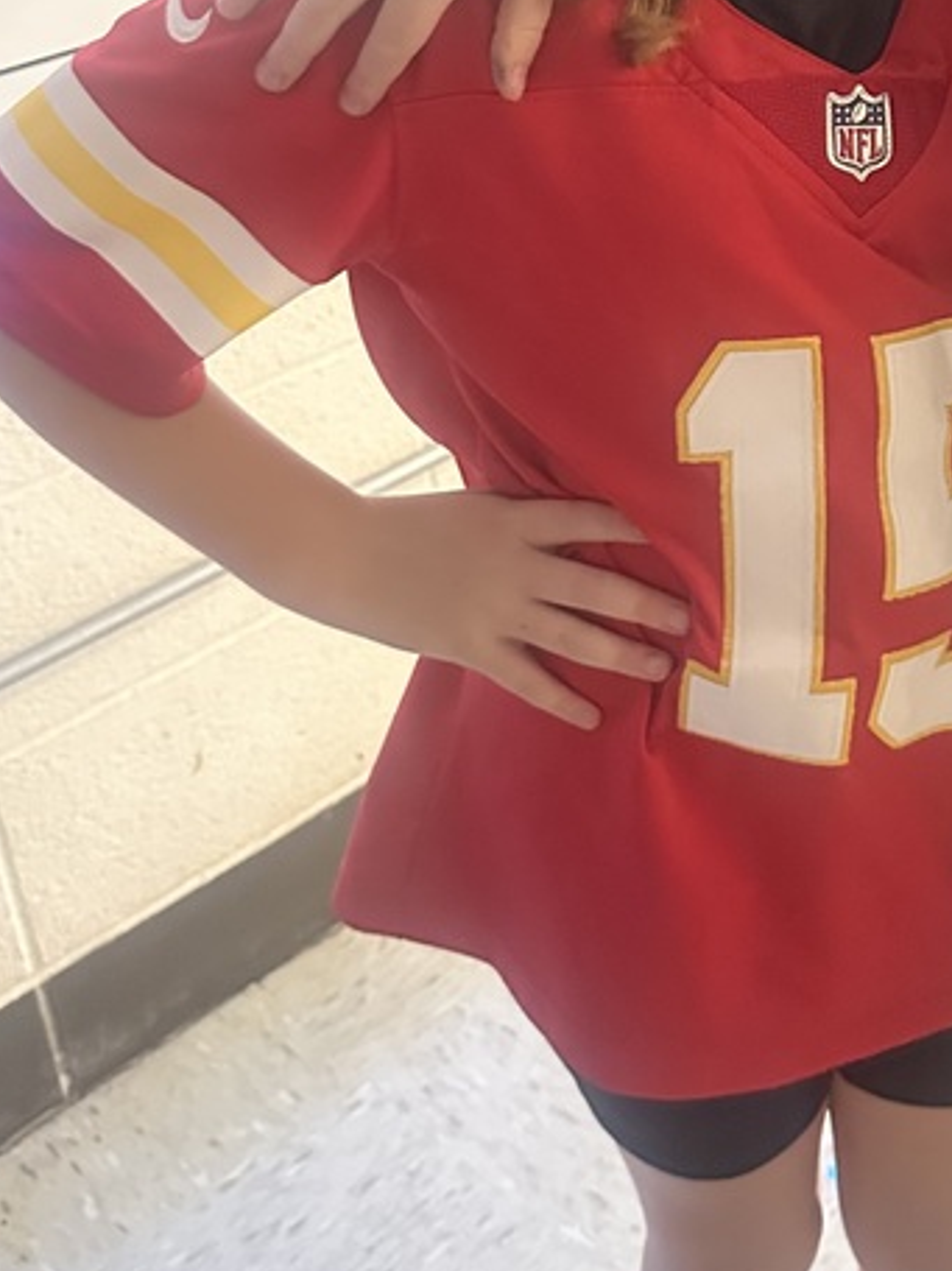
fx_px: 1981
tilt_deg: -26.7
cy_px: 240
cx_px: 983
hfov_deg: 25.5
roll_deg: +1.5
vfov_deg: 34.4
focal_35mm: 54
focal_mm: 6.86
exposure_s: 1/60
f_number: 1.78
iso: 800
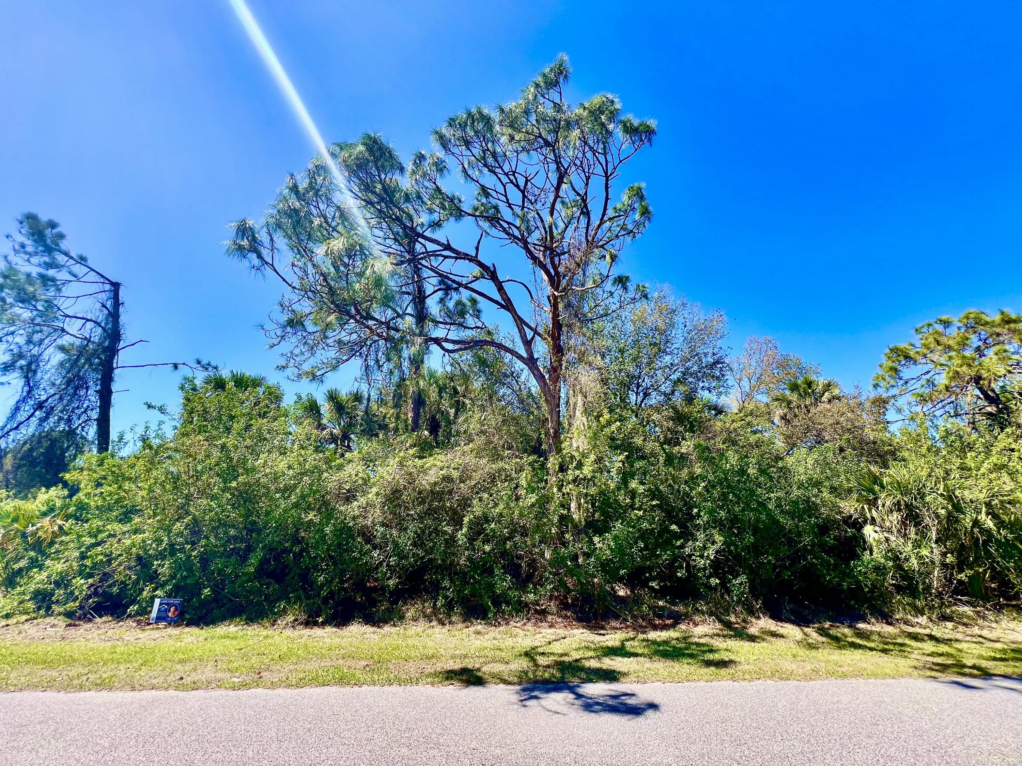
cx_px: 511
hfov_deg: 106.2
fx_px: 384
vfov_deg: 89.9
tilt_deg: +19.2
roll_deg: -0.7
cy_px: 383
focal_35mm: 13
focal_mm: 1.57
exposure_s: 1/669
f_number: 1.8
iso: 32
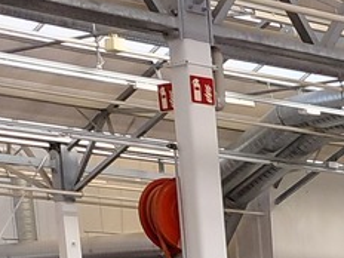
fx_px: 1540
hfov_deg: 10.2
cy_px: 749
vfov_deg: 8.3
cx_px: 939
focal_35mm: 155
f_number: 1.8
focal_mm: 4.69
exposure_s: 1/506
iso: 50
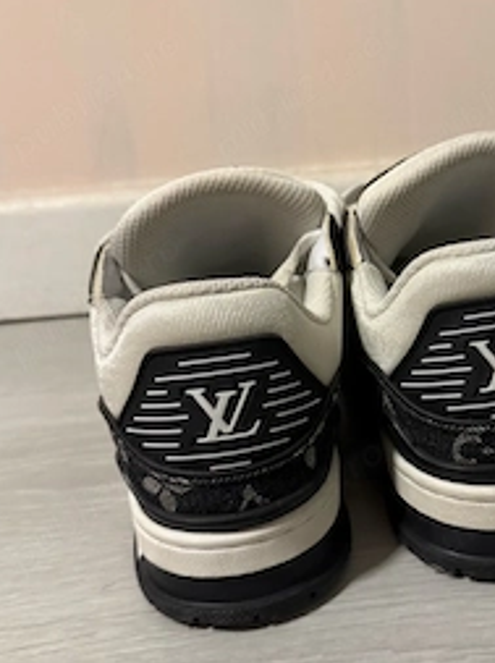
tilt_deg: -23.0
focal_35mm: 38
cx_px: 351
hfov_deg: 37.0
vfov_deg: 49.0
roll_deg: +5.4
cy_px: 333
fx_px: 726
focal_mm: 6.76
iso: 500
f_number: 1.78
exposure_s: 1/50
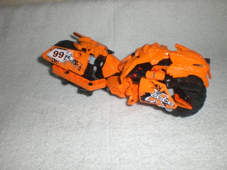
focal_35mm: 38
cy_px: 85
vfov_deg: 37.7
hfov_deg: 49.0
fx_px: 249
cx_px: 114
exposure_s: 1/60
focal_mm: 6.3
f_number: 3.1
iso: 50
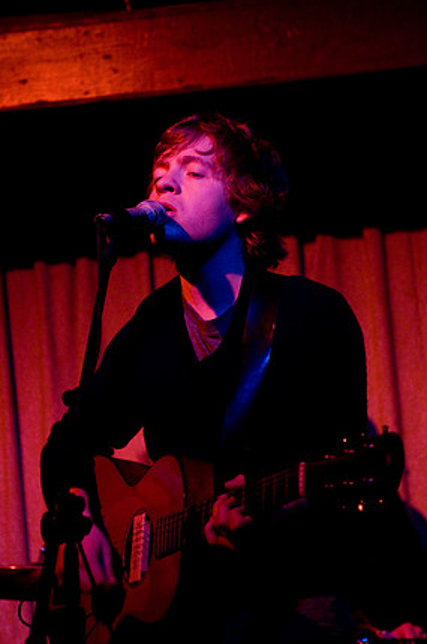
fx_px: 1965
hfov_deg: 12.4
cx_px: 212
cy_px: 332
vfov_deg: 18.6
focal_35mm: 110
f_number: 2.8
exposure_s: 1/60
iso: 1000
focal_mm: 70
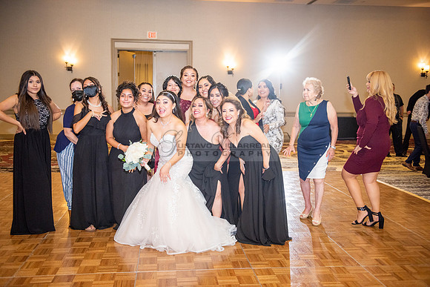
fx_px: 454
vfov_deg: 35.1
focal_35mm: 38
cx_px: 215
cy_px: 144
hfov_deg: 50.7
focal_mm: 38
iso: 1600
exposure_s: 1/250
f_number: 2.8
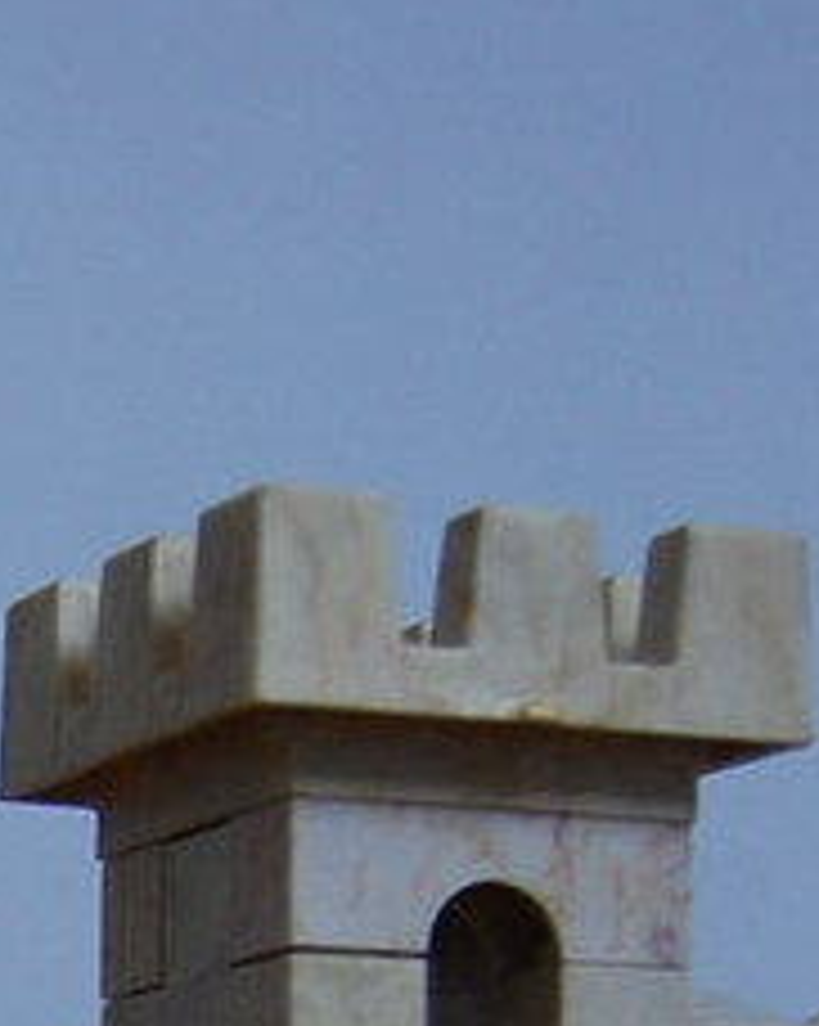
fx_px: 4490
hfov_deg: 9.7
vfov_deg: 12.2
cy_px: 1719
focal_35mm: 148
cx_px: -794
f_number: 3.8
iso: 450
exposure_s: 1/30
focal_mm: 20
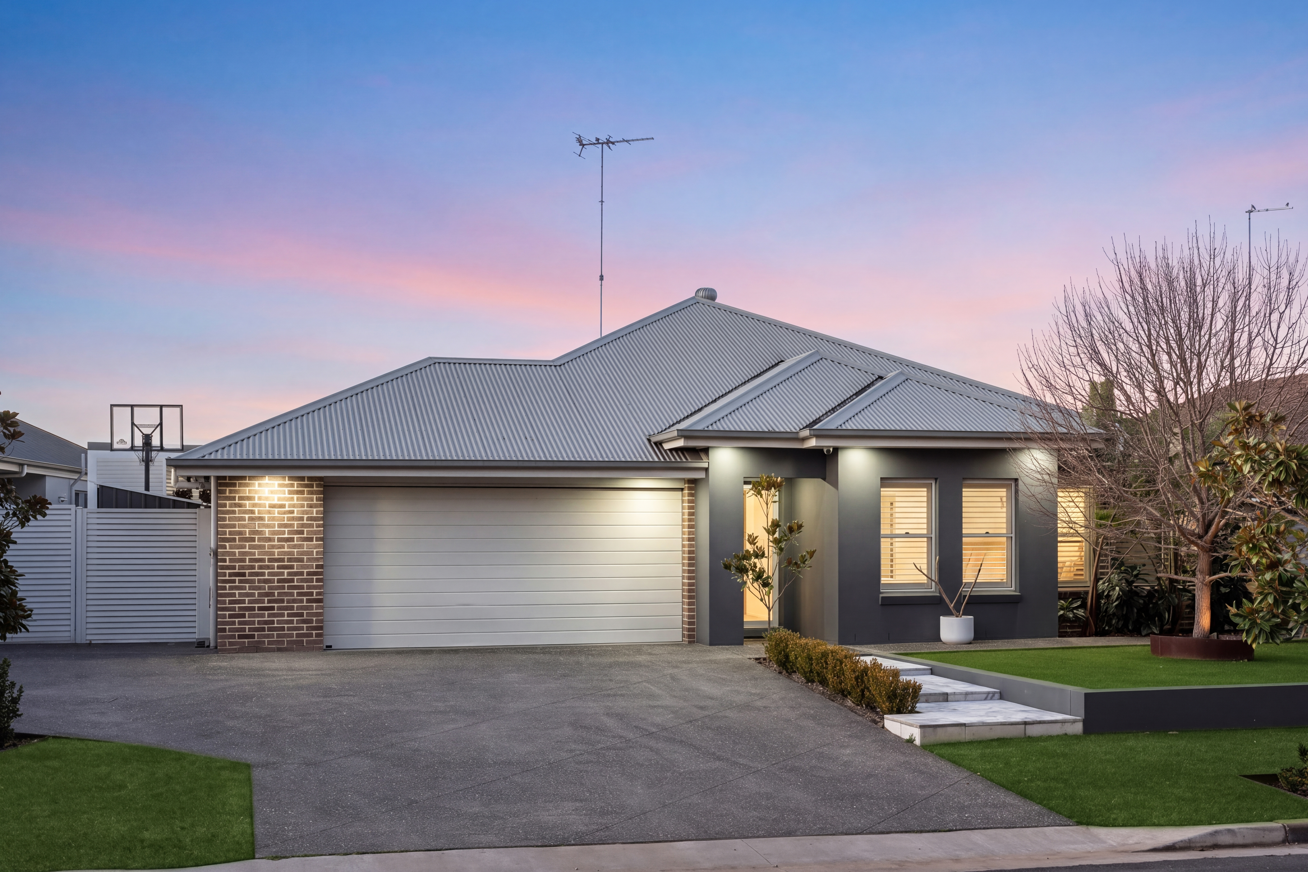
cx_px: 654
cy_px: 436
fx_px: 1490
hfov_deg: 47.4
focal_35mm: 41
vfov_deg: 32.6
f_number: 9
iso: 400
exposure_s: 1/4
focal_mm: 41
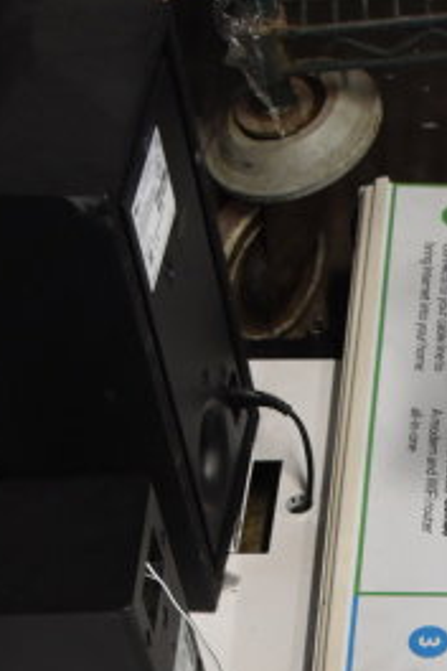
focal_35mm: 120
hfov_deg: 11.1
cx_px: 615
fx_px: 2230
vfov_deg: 15.4
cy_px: 1097
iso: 900
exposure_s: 1/40
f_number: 3.8
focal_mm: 23
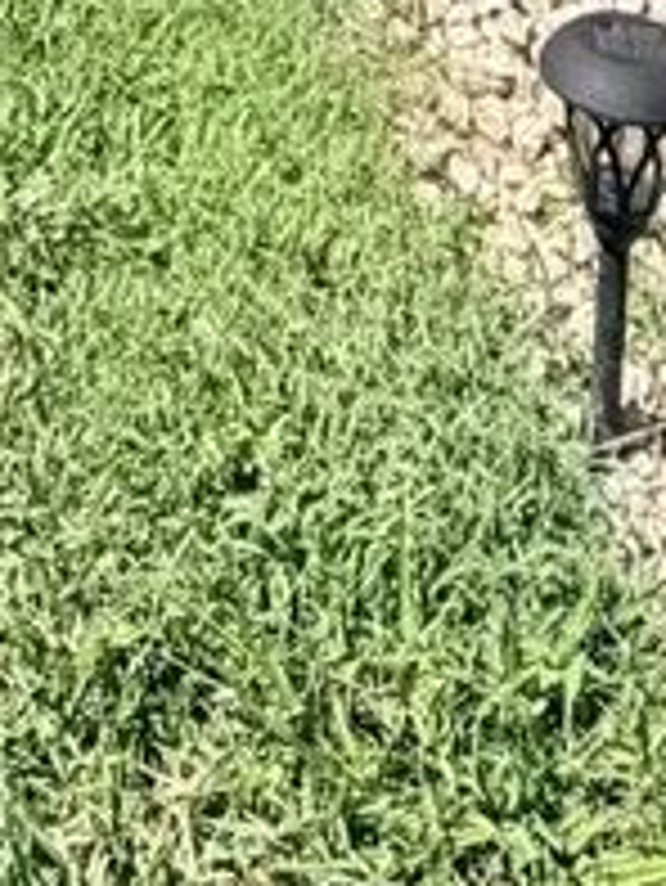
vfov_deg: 13.5
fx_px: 2486
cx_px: 130
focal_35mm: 97
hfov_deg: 15.2
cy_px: -1342
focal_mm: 2.22
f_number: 2.2
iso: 32
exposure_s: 1/770
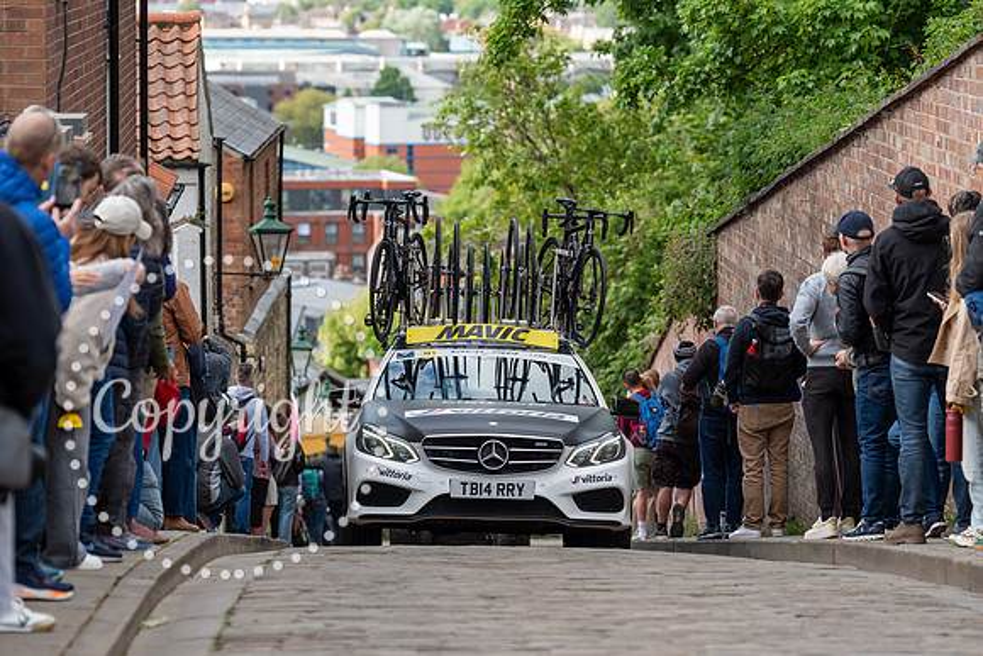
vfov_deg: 9.6
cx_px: 492
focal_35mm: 143
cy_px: 328
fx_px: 3905
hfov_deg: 14.3
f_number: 4
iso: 400
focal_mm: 143
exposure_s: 1/1000
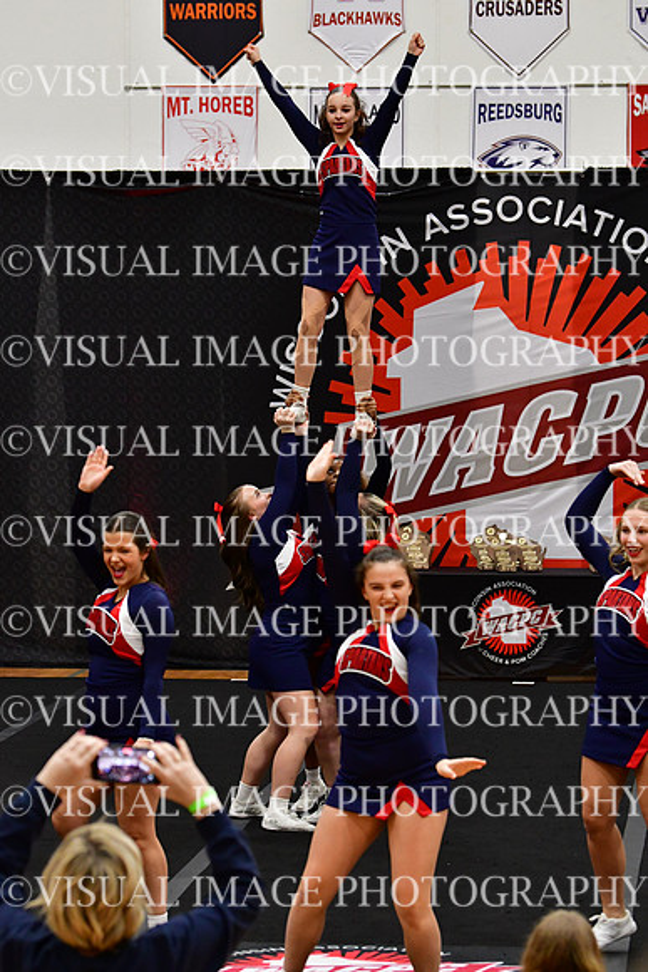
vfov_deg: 14.9
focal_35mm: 138
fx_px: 3723
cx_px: 324
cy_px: 486
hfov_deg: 9.9
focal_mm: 92
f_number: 4
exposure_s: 1/500
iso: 4000
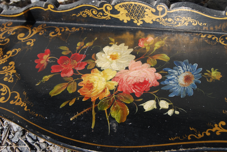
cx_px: 114
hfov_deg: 31.9
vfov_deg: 21.6
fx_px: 398
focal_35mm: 63
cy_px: 76
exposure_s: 1/200
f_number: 7.1
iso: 100
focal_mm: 42
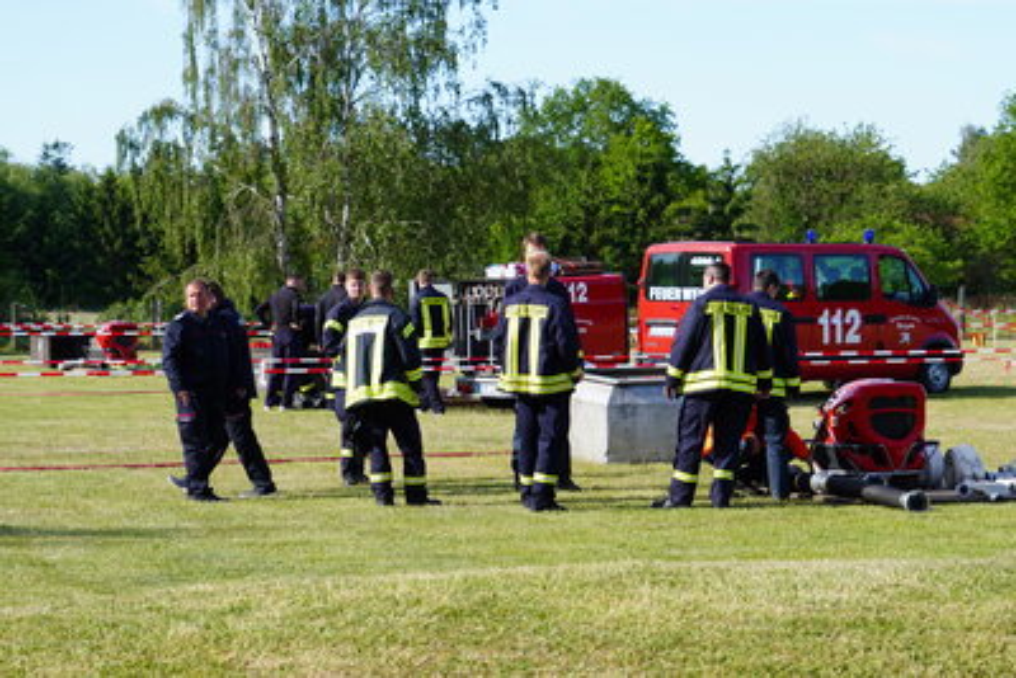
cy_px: 339
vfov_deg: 12.7
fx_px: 3049
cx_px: 508
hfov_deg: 18.9
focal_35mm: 108
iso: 100
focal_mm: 72
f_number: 7.1
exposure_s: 1/160
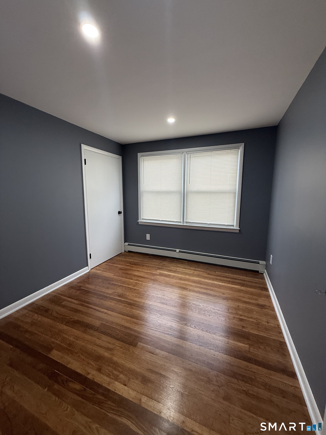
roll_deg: -0.2
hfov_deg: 85.7
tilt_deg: -7.4
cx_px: 163
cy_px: 218
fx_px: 176
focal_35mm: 14
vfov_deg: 102.1
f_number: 2.2
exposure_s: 1/120
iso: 125
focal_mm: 2.22
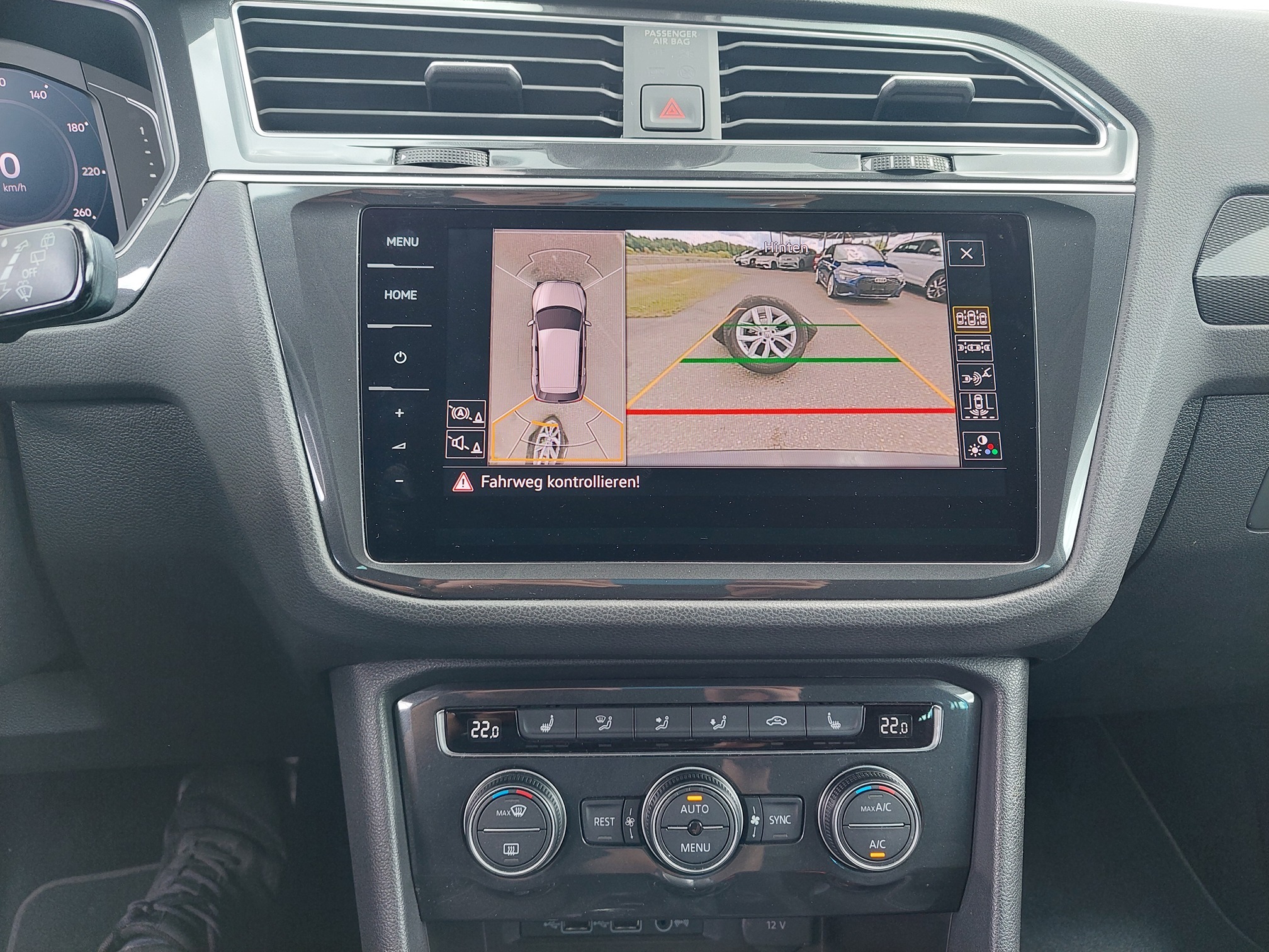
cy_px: 476
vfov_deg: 56.8
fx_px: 880
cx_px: 634
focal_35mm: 24
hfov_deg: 71.6
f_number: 1.8
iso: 50
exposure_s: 1/50
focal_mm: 5.23
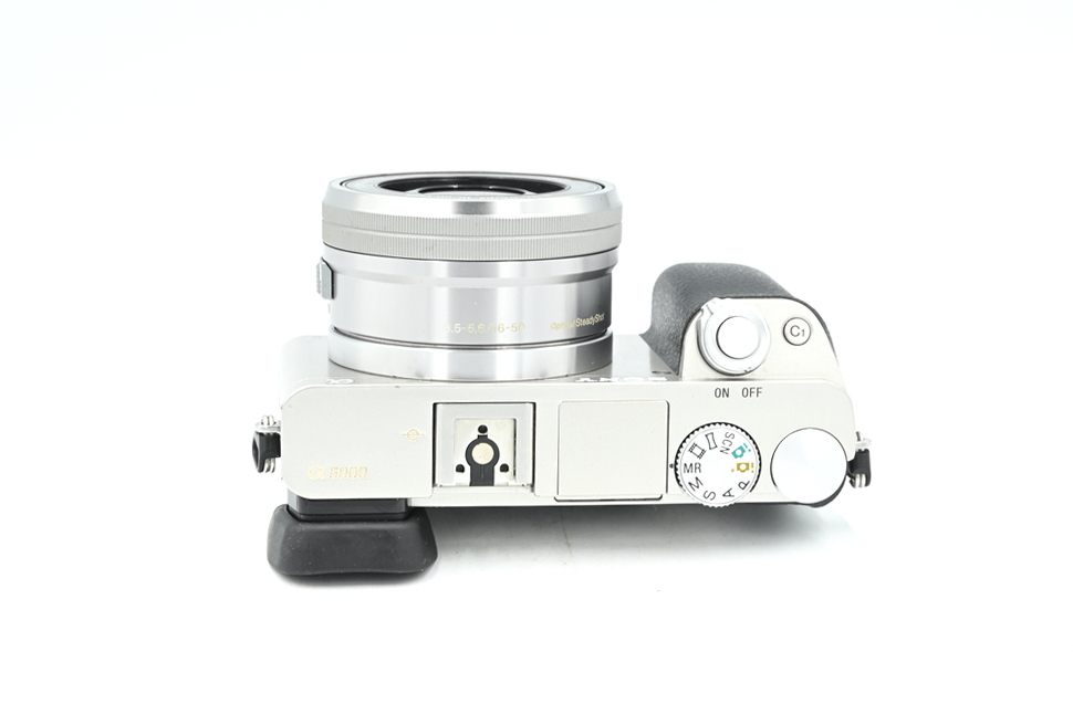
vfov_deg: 18.2
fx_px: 2236
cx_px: 536
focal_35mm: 75
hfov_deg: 27.0
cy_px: 358
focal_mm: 75
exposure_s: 1/13
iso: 200
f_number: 16
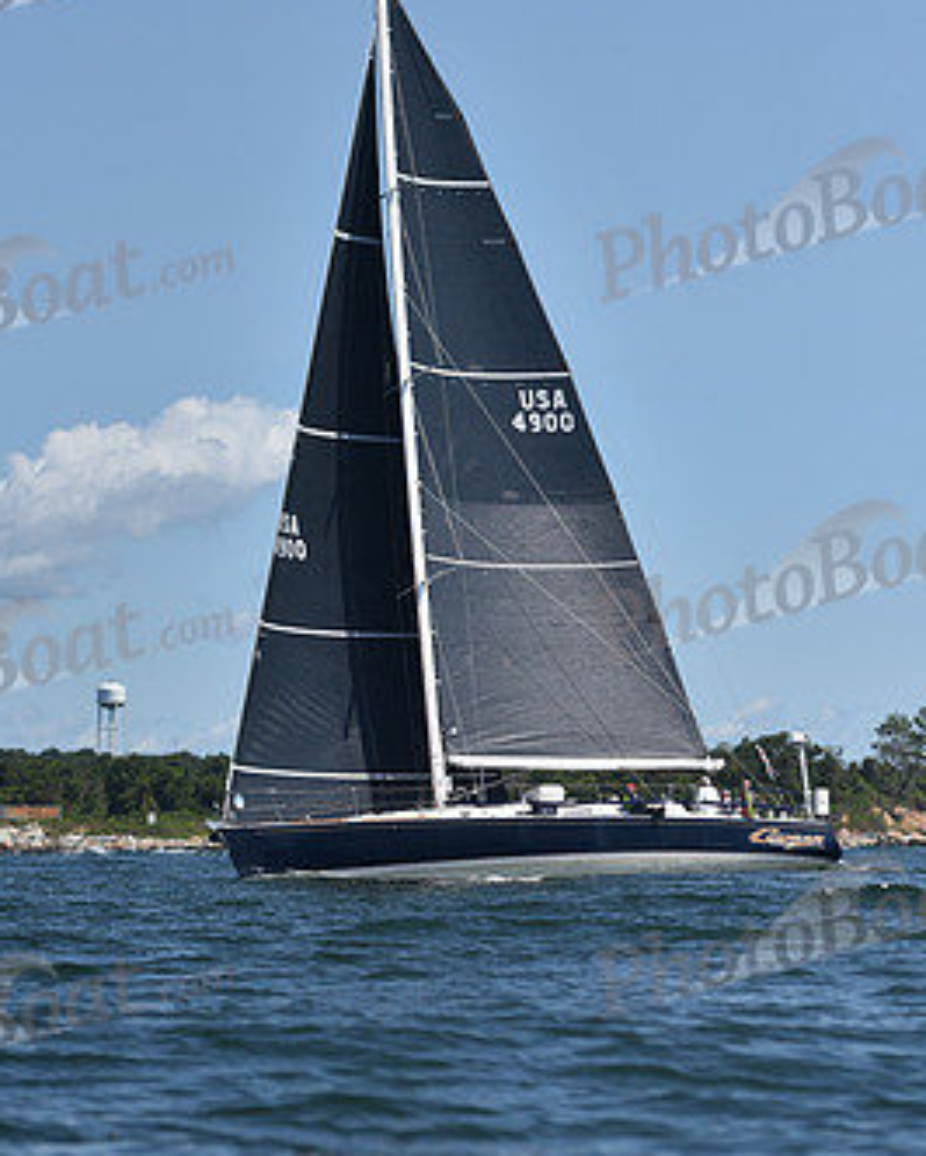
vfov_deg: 11.2
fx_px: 5887
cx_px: 416
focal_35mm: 172
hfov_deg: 9.0
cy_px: 442
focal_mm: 105
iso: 250
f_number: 3.5
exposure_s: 1/8000
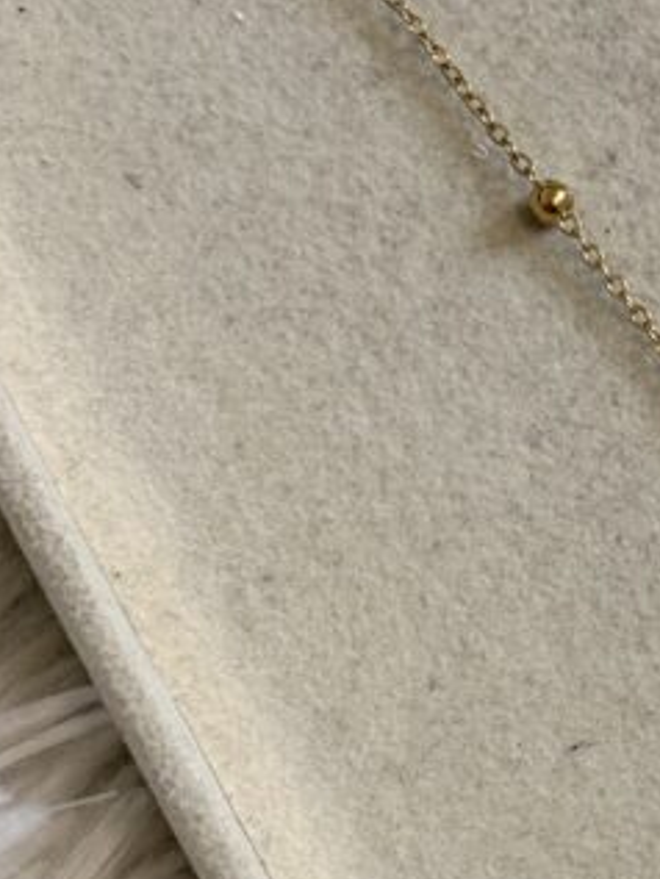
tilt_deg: -76.6
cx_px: 1040
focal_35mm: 155
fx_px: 3938
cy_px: 787
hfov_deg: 9.3
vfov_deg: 12.6
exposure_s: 1/140
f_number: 1.78
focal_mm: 6.76
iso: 50
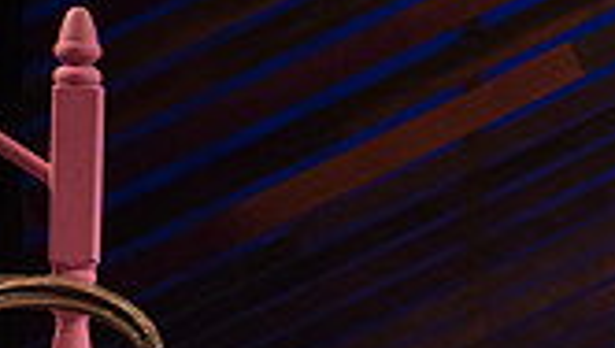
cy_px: 346
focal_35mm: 676
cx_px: 948
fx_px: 11042
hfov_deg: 3.2
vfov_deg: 1.8
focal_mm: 185
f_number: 3.5
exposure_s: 1/320
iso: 3200
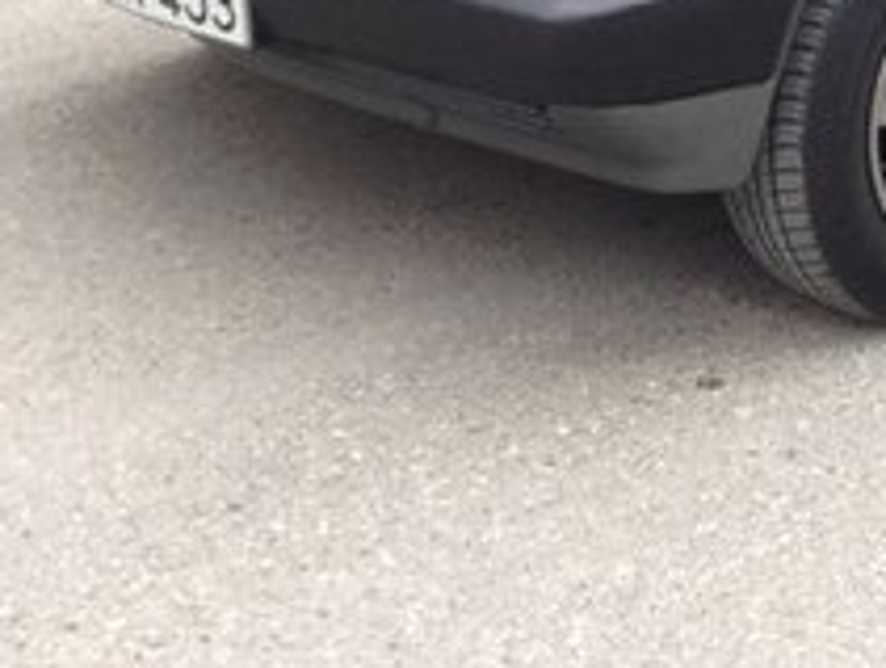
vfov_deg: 13.9
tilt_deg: -13.3
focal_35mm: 103
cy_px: -166
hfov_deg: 18.6
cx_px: 873
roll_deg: -2.1
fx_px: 2641
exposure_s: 1/60
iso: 64
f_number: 2.4
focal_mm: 4.12
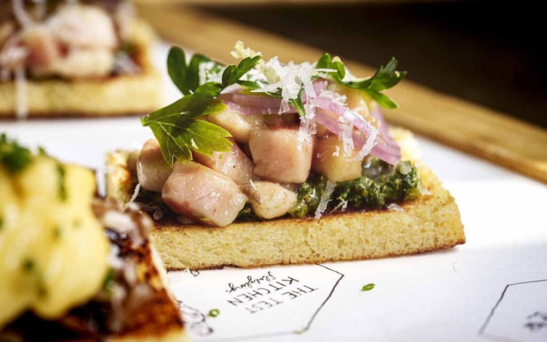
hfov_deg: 22.6
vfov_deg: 14.2
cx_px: 273
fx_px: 1371
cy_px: 181
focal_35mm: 92
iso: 640
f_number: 5.6
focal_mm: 90
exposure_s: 1/125
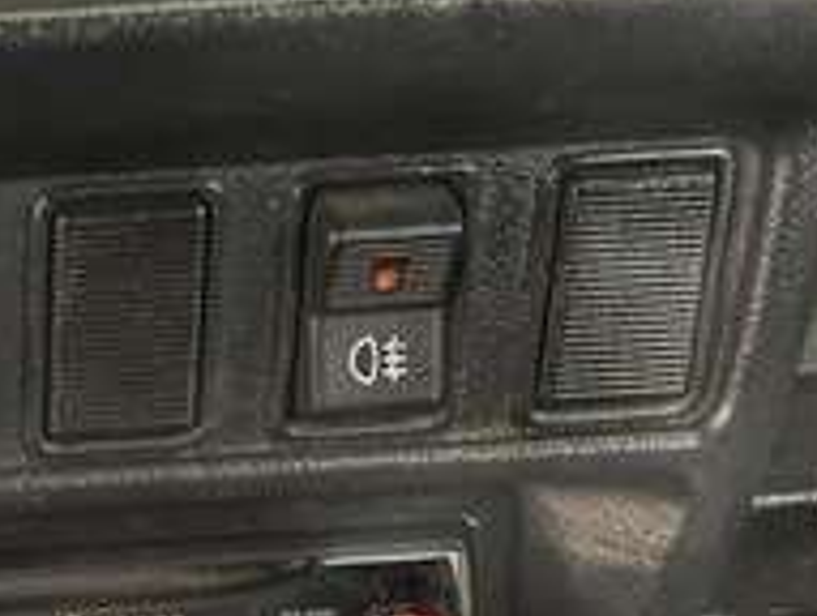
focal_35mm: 100
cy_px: 802
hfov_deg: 18.3
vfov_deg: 14.2
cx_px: -248
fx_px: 2365
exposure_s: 1/33
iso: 100
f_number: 2.2
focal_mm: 4.15
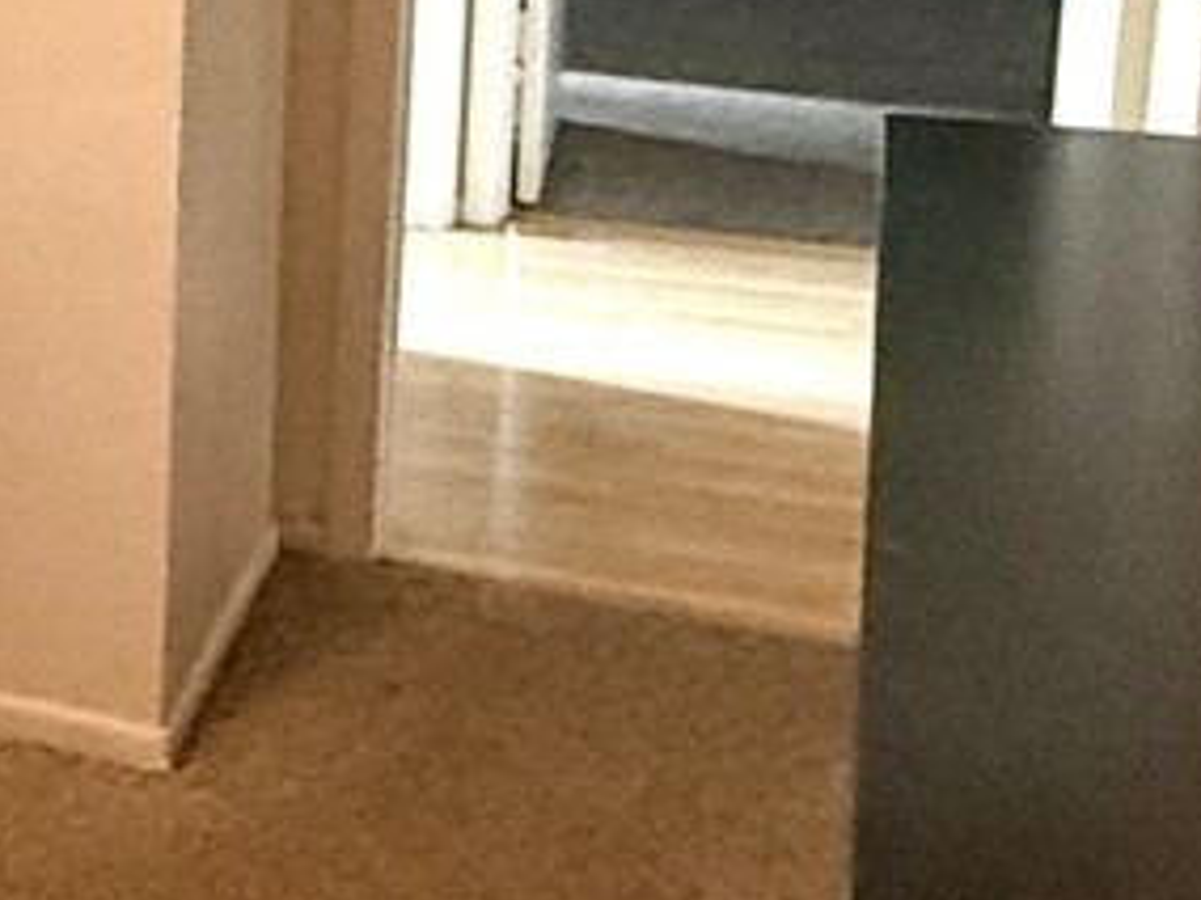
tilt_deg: -9.5
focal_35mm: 79
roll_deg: +1.0
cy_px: -59
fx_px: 2741
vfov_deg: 18.1
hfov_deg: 19.3
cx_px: -901
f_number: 2.2
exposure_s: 1/60
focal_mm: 2.22
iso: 400
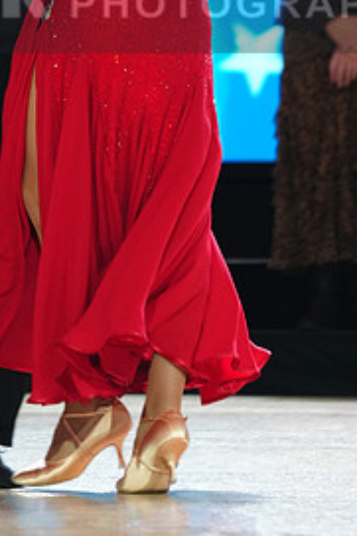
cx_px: 190
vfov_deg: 4.9
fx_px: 6195
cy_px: -12
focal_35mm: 416
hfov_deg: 3.3
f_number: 4
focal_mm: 195
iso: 2500
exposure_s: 1/250
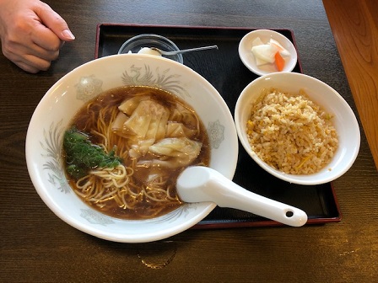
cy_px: 142
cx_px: 189
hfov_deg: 63.4
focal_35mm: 28
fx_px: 306
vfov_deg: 49.7
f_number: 1.8
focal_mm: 3.99
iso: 40
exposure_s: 1/17
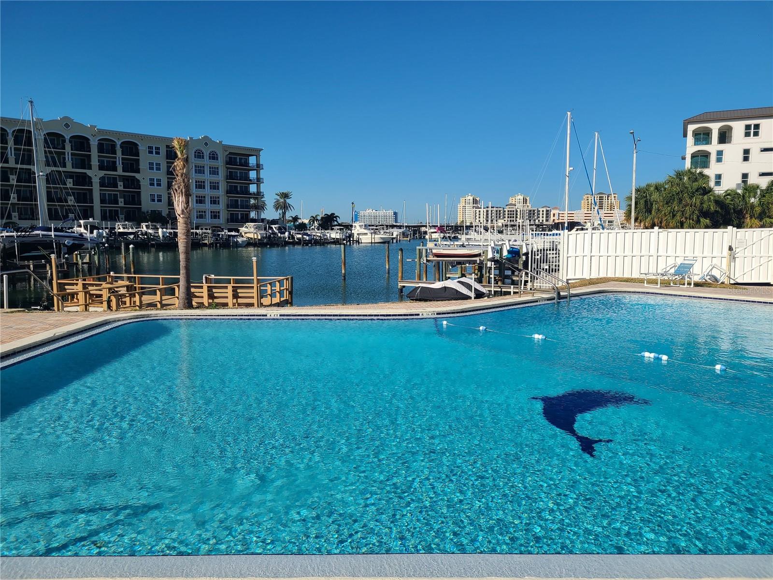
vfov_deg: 53.1
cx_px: 386
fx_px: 581
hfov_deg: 67.3
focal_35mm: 26
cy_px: 290
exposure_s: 1/3628
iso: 40
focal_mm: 5.4
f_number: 1.8
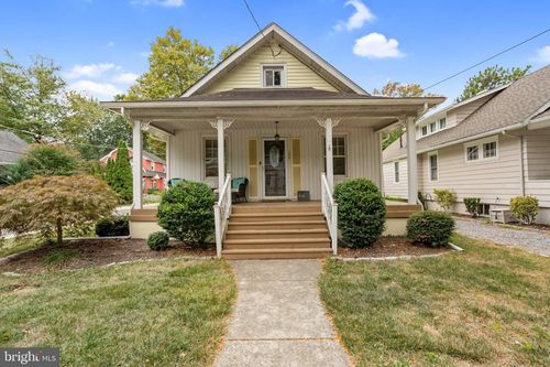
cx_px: 275
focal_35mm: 16
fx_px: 244
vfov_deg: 73.7
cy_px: 184
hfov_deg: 96.8
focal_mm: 16
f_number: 8
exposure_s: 1/15
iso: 250
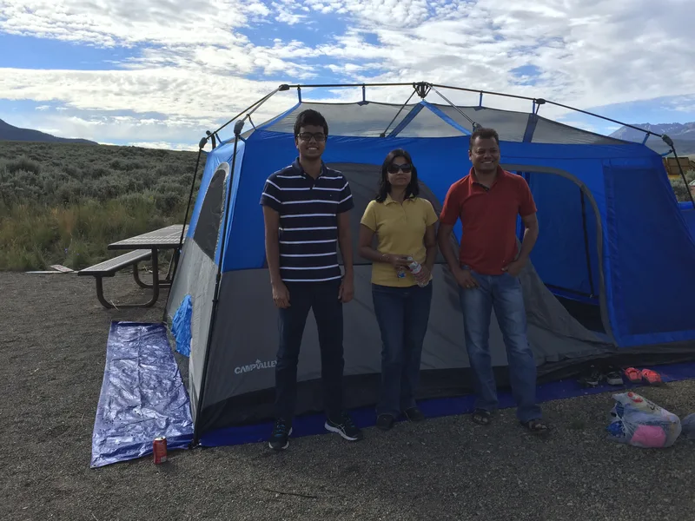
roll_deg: +0.6
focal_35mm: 29
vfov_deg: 48.2
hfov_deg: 61.7
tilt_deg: -7.6
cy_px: 260
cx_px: 348
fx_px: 582
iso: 32
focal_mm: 4.15
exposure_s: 1/1980
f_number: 2.2
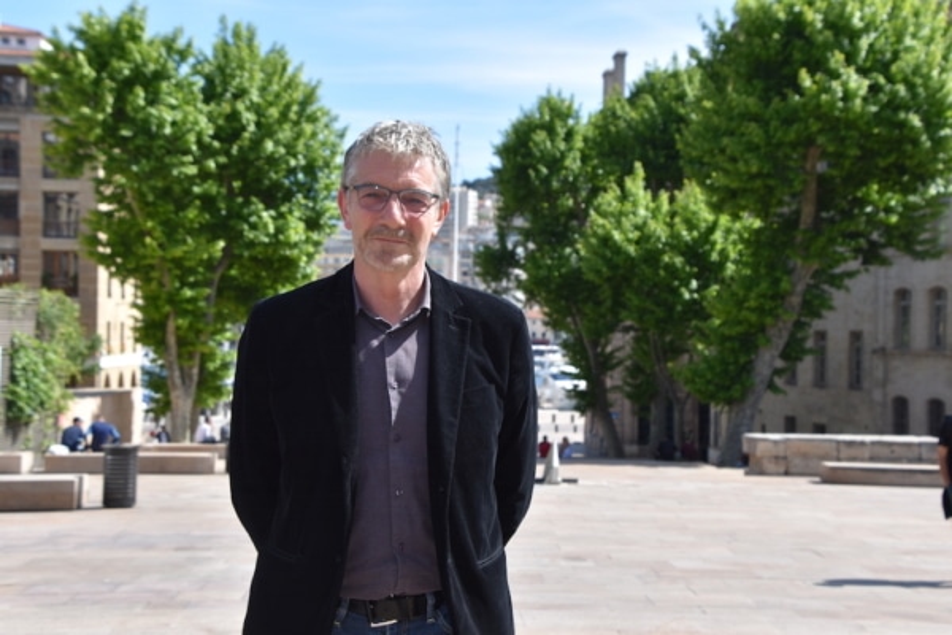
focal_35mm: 66
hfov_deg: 30.5
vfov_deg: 20.6
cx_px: 476
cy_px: 318
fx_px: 1745
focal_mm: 44
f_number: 8
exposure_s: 1/200
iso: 100
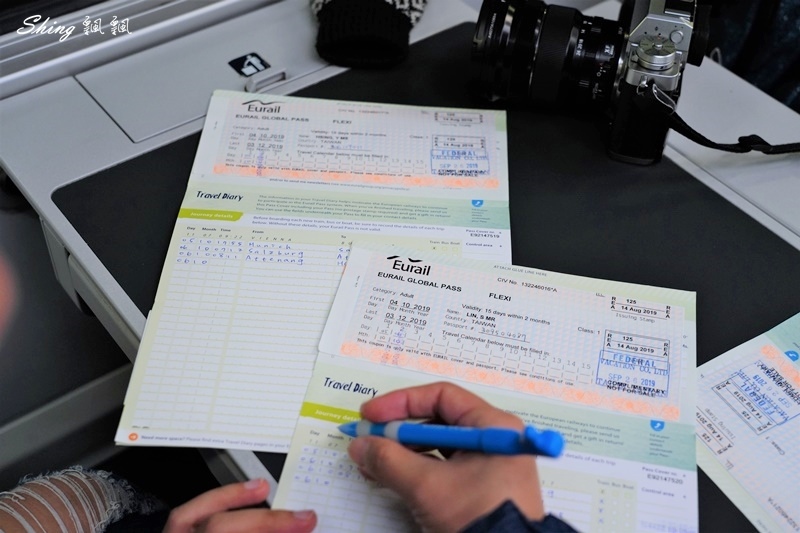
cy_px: 266
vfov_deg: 29.2
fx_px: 1022
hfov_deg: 42.8
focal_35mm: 46
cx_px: 400
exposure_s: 1/30
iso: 1600
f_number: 5
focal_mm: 46
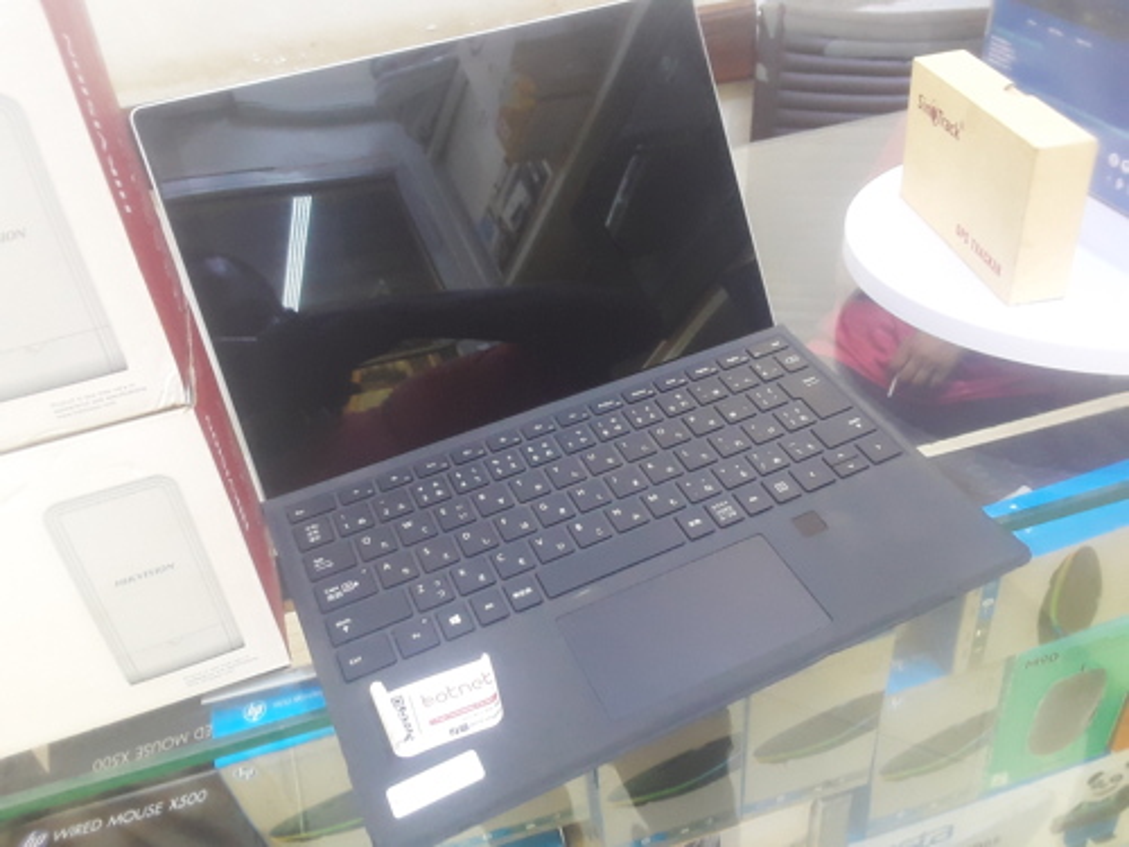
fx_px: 978
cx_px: 564
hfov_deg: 60.0
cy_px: 424
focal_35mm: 30
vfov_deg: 46.8
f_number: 1.9
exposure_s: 1/50
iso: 200
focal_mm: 2.2
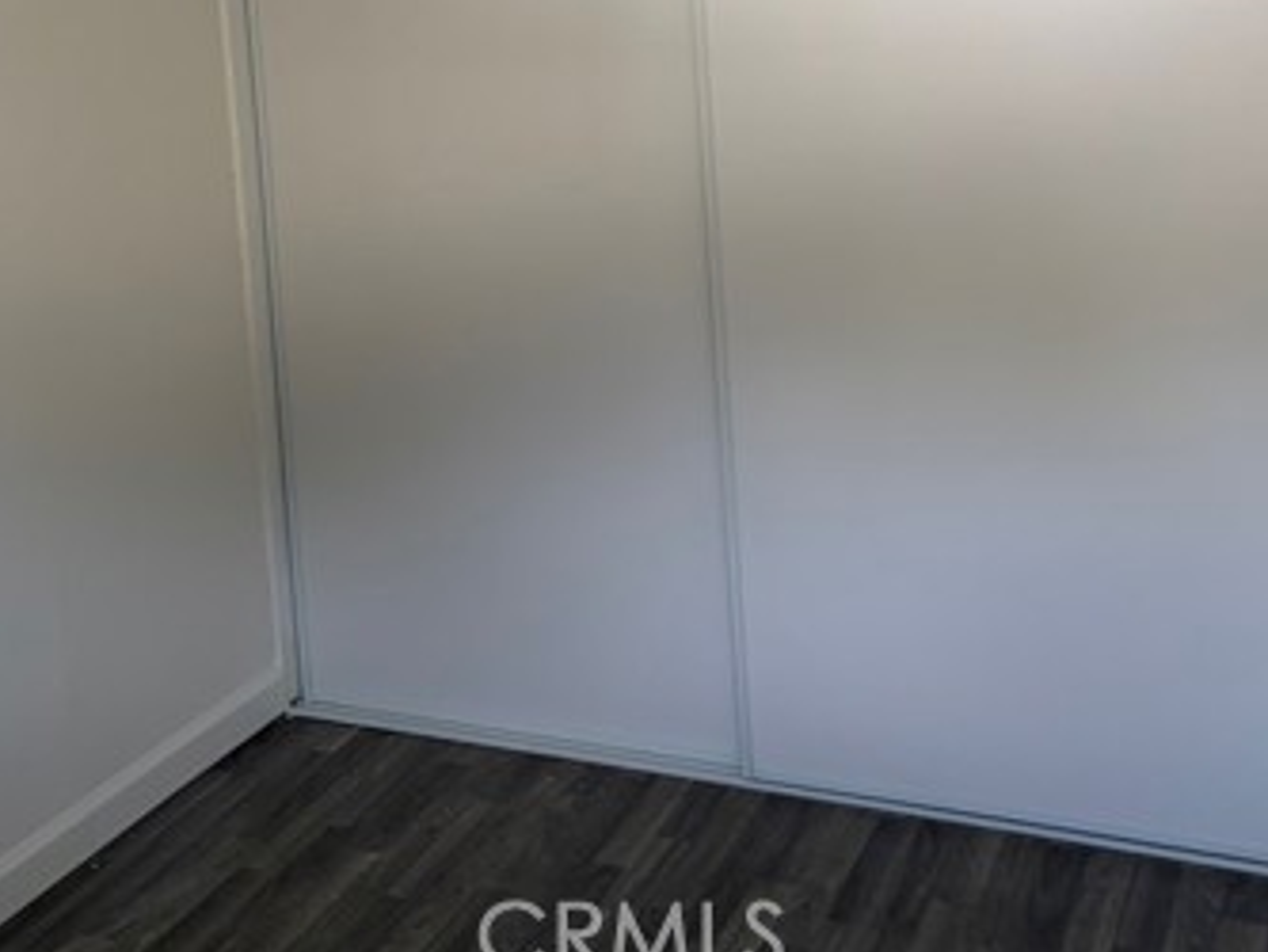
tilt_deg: -5.4
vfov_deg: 27.9
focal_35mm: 50
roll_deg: +3.7
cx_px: 541
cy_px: 76
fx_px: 1832
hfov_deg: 38.1
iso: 125
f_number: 1.6
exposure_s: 1/74
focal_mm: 5.96
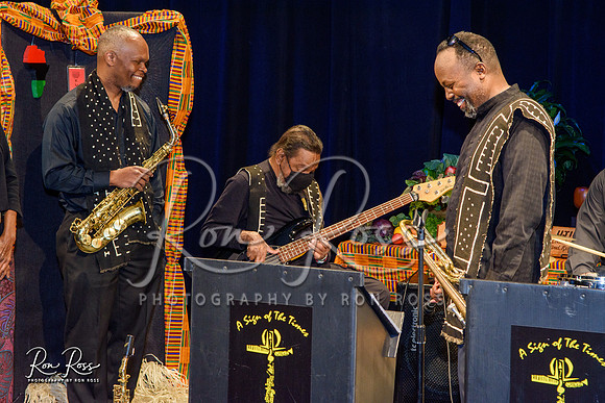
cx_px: 302
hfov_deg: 24.6
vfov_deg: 16.6
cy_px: 202
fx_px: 1387
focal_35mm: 82
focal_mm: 55
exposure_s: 1/125
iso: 800
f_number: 5.6
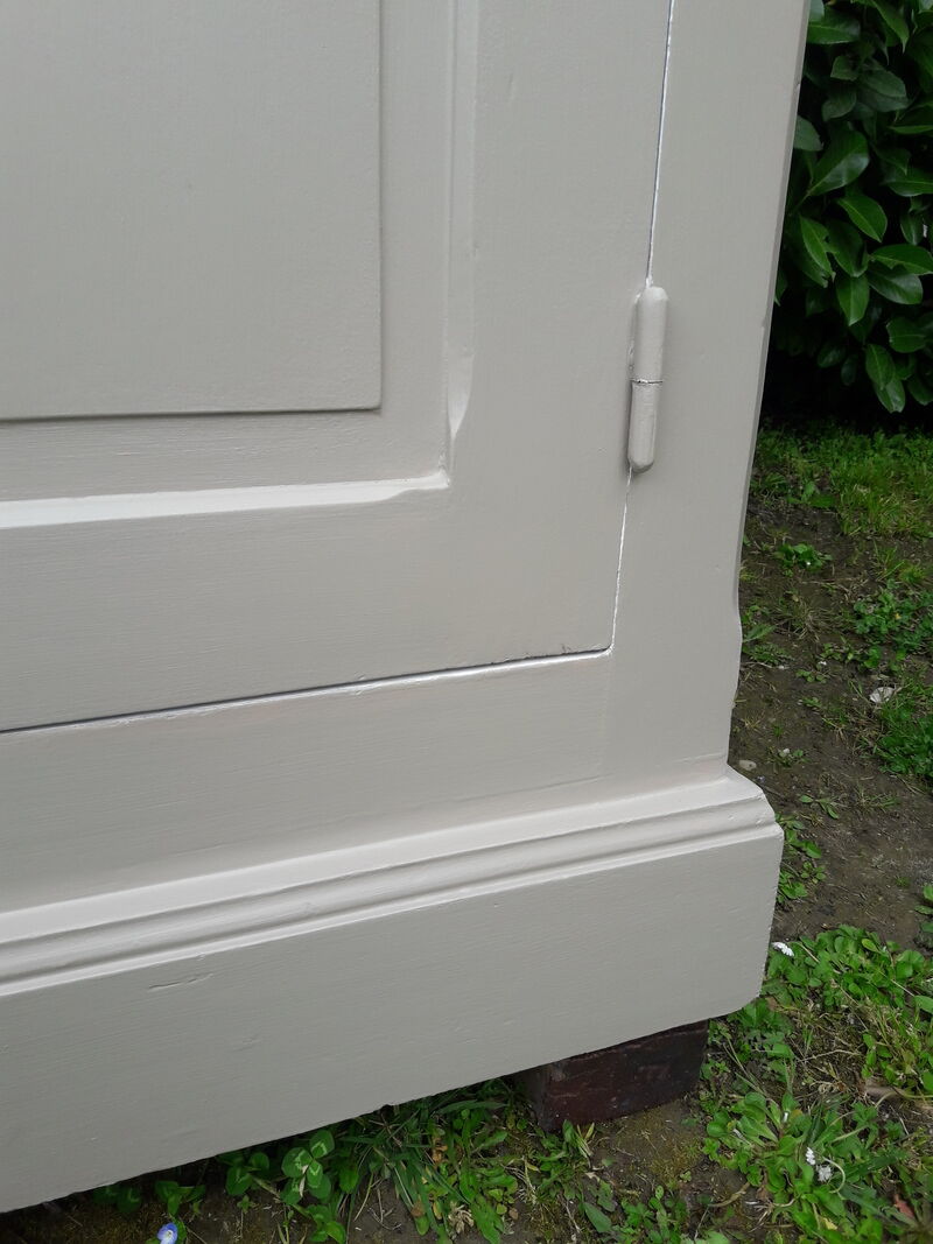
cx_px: 466
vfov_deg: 63.4
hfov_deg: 49.7
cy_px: 622
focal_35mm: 28
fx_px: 1006
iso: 40
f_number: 1.9
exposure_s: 1/320
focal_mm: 3.7
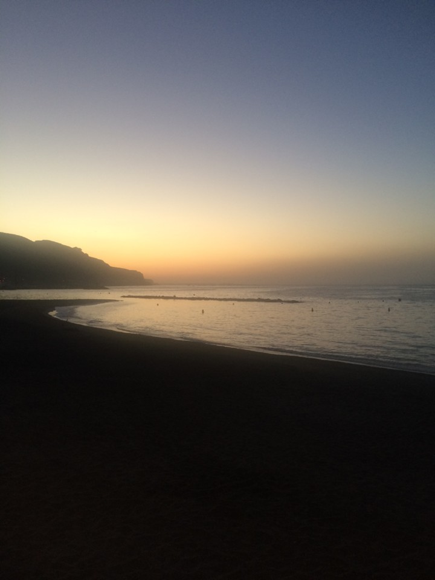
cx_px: 218
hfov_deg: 48.2
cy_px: 290
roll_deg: +0.8
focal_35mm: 29
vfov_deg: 61.7
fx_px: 486
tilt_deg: -2.8
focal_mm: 4.15
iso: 64
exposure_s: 1/33
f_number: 2.2
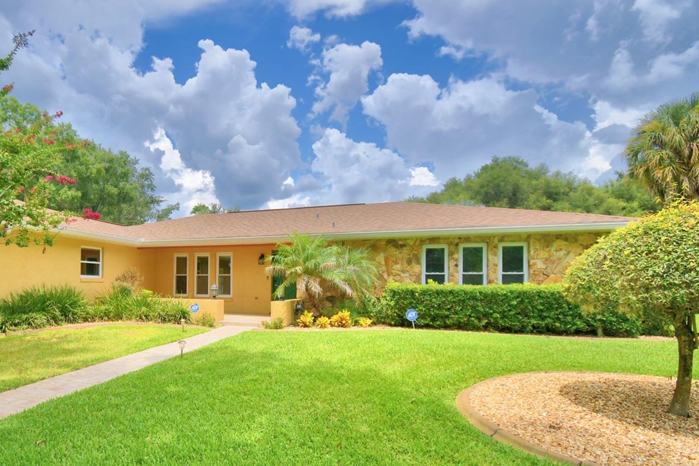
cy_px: 276
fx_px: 388
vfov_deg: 61.5
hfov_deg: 82.1
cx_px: 253
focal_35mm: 20
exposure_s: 1/1250
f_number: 4.5
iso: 100
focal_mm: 10
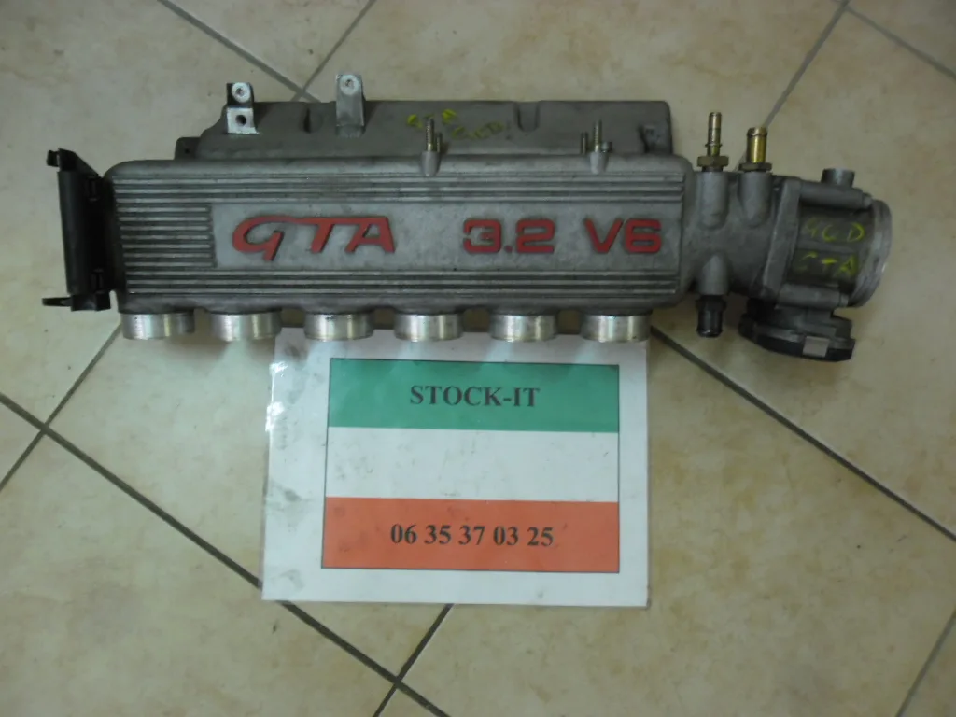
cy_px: 358
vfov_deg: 51.4
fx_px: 746
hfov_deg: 65.3
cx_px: 478
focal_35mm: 27
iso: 200
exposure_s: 1/22
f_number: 3.5
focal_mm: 4.9
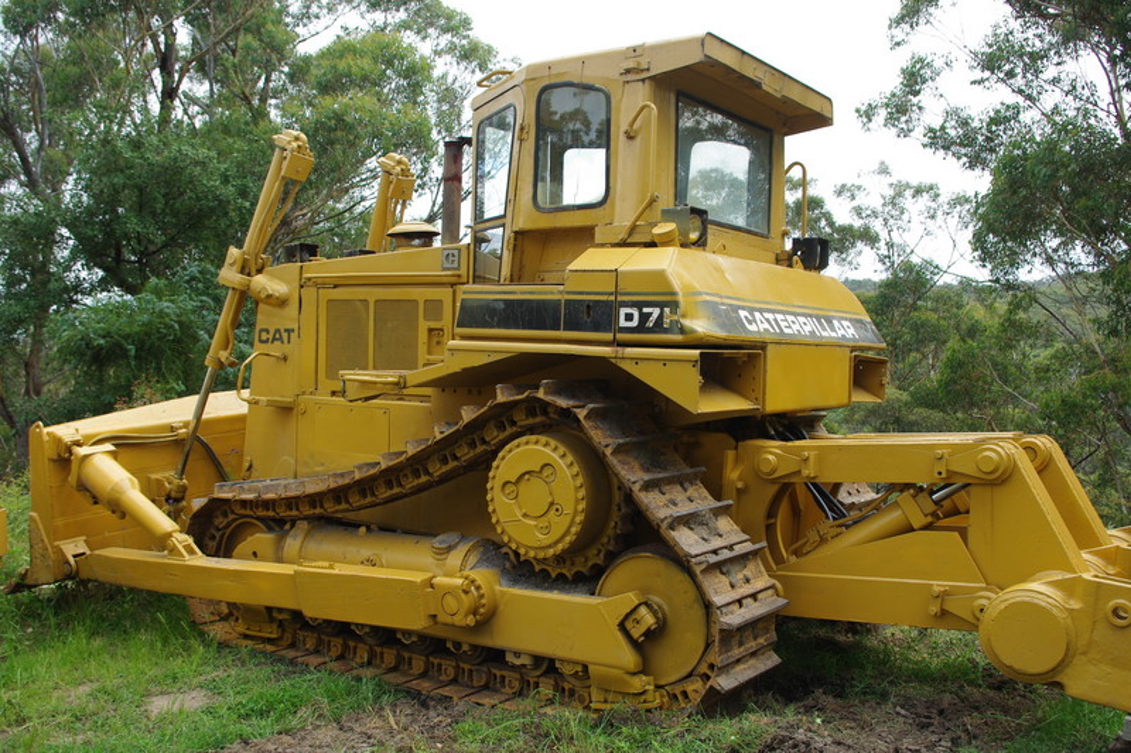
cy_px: 376
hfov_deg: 60.3
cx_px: 566
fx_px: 974
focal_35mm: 31
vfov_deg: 42.3
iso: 100
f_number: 6.7
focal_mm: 21.25
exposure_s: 1/125
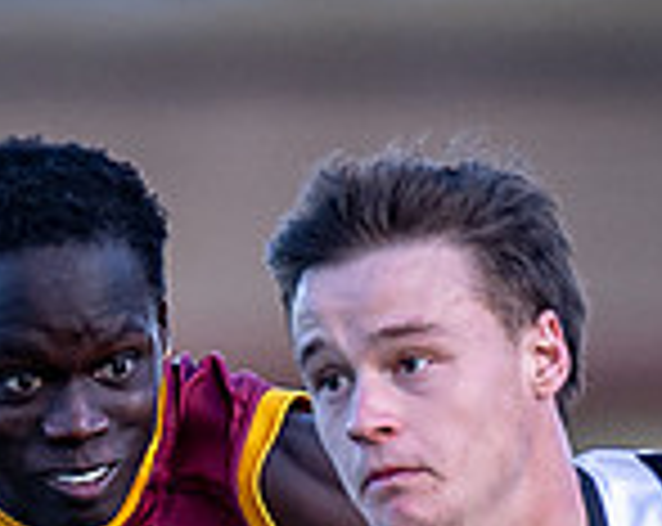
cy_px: 1224
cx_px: 578
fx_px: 67284
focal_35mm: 3441
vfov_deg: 0.4
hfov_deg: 0.6
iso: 1000
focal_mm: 500
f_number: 4
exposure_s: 1/1250
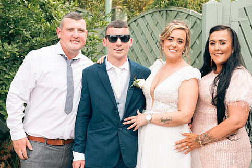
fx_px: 588
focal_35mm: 84
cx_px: 143
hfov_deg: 24.2
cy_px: 91
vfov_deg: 16.3
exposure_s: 1/160
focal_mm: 70
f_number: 6.3
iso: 160
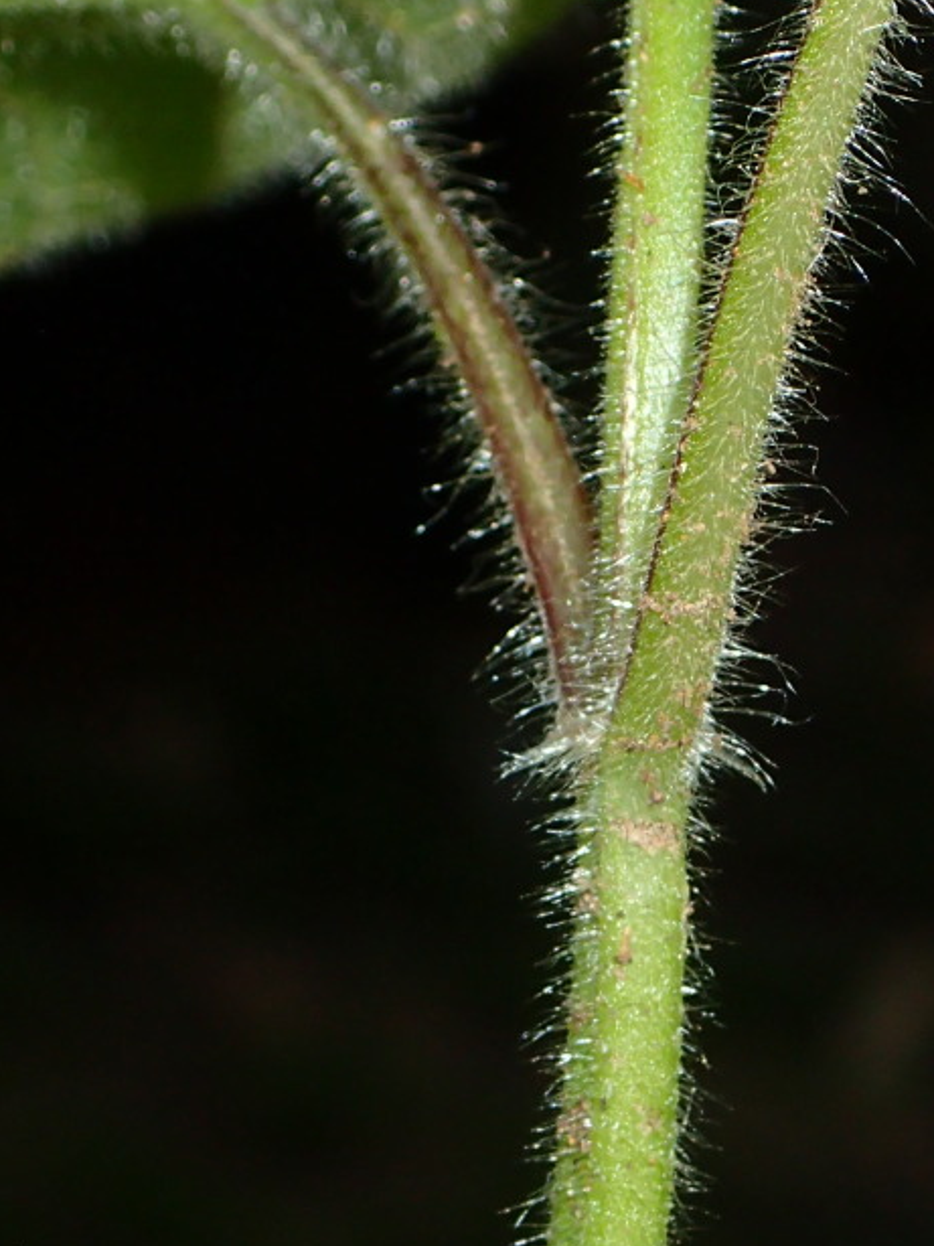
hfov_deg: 6.7
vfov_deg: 8.9
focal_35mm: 222
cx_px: 742
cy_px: 516
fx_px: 7989
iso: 200
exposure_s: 1/200
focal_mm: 18
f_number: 6.3
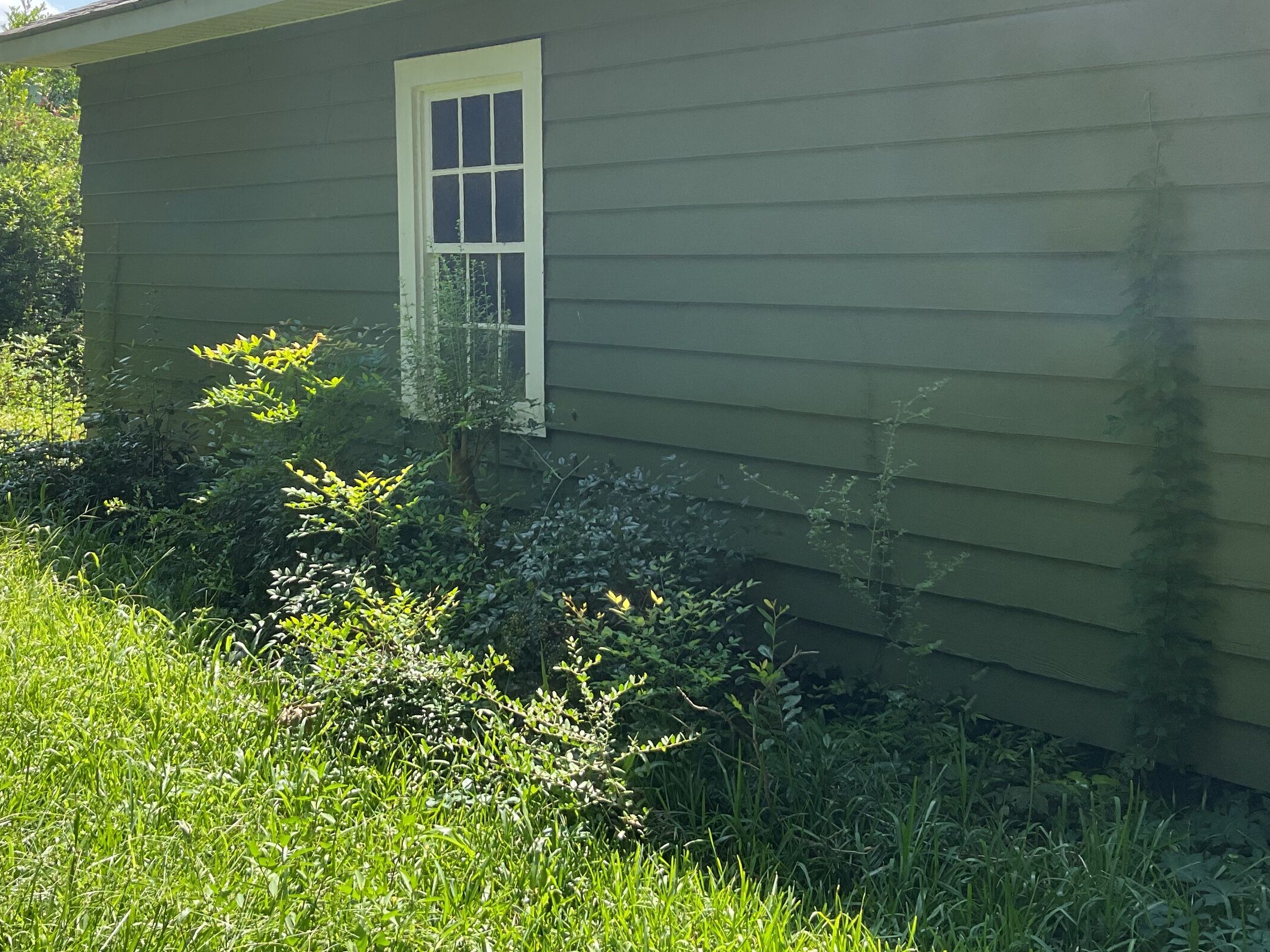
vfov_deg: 34.0
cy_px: 309
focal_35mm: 42
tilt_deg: -4.1
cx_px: 539
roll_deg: -0.4
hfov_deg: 44.7
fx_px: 1541
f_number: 1.8
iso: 16
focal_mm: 3
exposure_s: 1/412
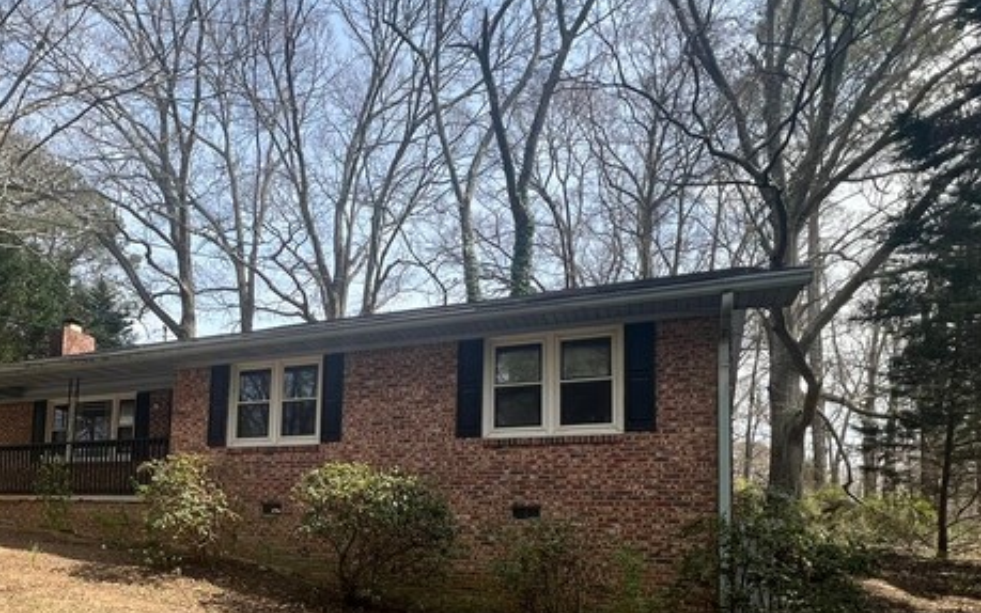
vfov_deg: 48.6
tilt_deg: +4.9
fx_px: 642
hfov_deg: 71.8
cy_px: 476
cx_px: 301
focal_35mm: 24
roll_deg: -2.2
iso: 32
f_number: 1.8
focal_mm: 1.57
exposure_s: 1/350
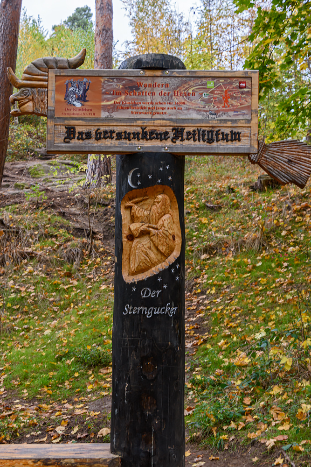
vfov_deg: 41.1
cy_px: 234
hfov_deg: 28.1
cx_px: 156
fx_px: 622
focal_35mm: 48
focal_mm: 32
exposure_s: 1/40
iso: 200
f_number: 7.1
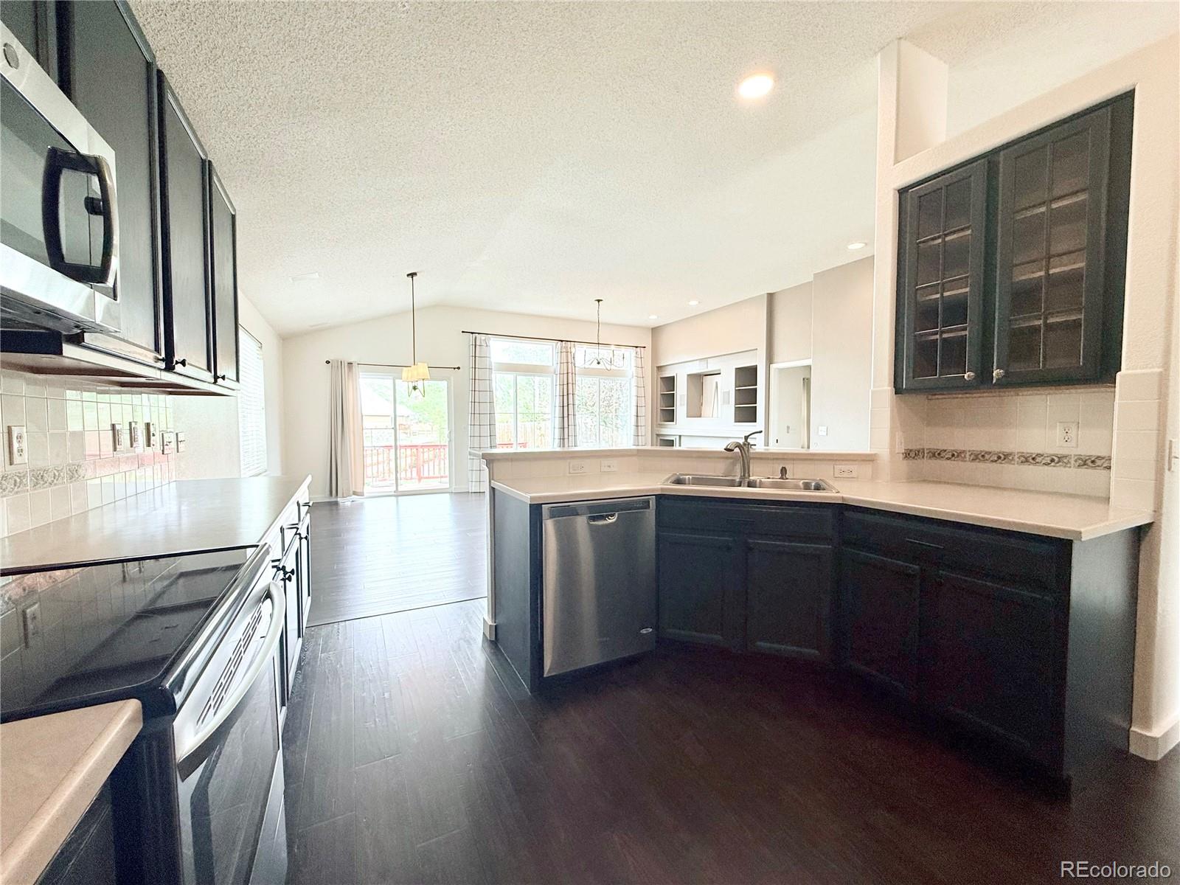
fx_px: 477
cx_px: 590
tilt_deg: -2.7
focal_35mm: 14
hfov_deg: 102.1
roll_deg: -0.2
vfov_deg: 85.7
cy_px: 442
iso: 64
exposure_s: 1/121
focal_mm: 2.22
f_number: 2.2
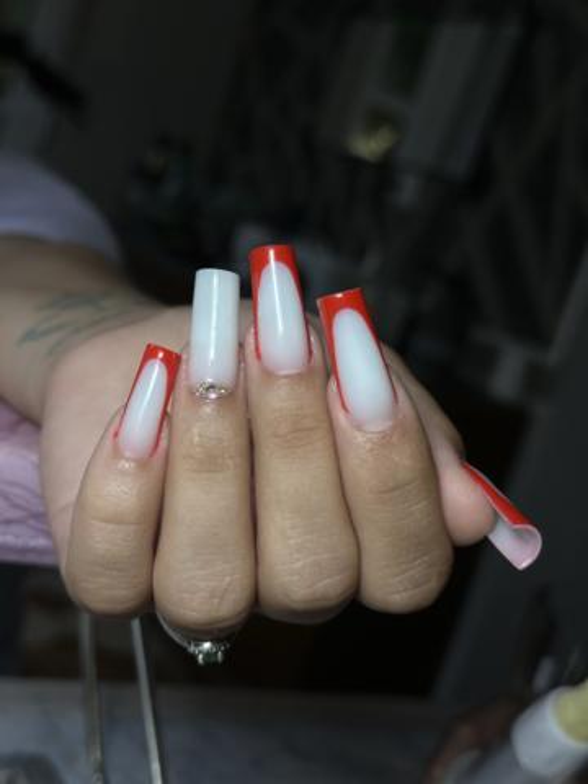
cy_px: 392
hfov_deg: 30.3
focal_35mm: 48
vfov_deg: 39.7
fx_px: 1087
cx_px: 294
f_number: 1.78
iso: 64
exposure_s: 1/393
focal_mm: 6.86
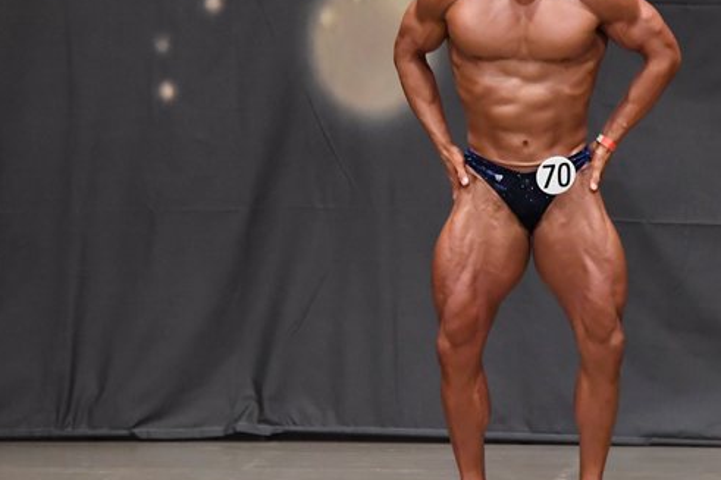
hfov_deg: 5.8
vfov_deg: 3.9
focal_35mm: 355
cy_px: 192
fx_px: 7107
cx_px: 516
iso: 6400
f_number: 5.6
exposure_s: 1/400
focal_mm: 150
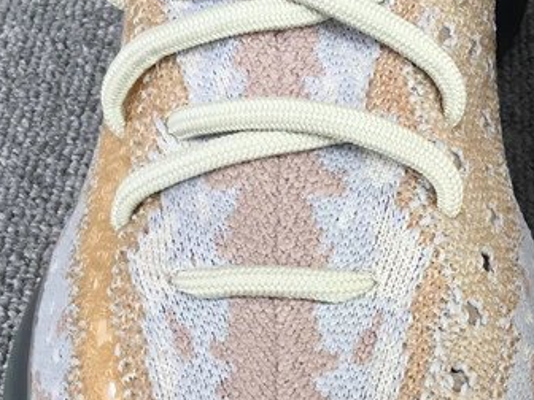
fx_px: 1280
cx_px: 618
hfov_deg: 22.0
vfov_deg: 17.4
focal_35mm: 83
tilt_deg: -51.2
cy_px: 383
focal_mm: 3.3
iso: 25
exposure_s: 1/269
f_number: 2.4
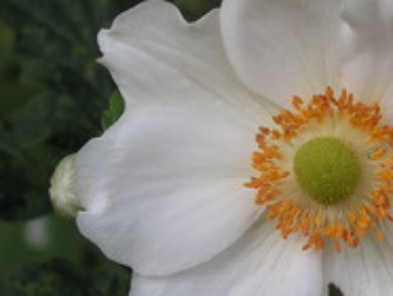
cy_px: 171
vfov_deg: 10.0
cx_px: 325
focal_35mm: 149
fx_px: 1694
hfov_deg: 13.2
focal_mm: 10.6
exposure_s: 1/160
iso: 64
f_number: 3.3
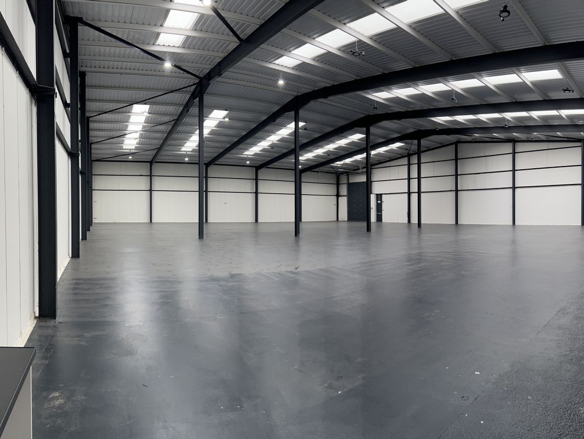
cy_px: 220
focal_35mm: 26
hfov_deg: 67.3
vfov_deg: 53.1
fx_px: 439
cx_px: 292
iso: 125
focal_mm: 5.7
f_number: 1.5
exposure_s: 1/305
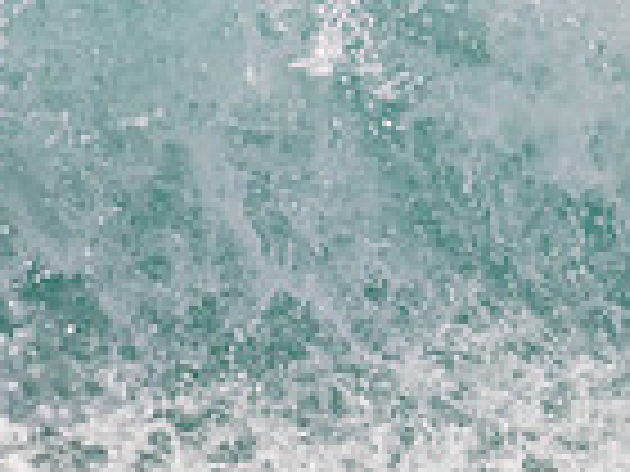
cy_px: 34
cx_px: 1130
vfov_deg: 0.5
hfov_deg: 0.6
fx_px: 57984
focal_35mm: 3186
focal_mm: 800
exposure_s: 1/1600
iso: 720
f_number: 11
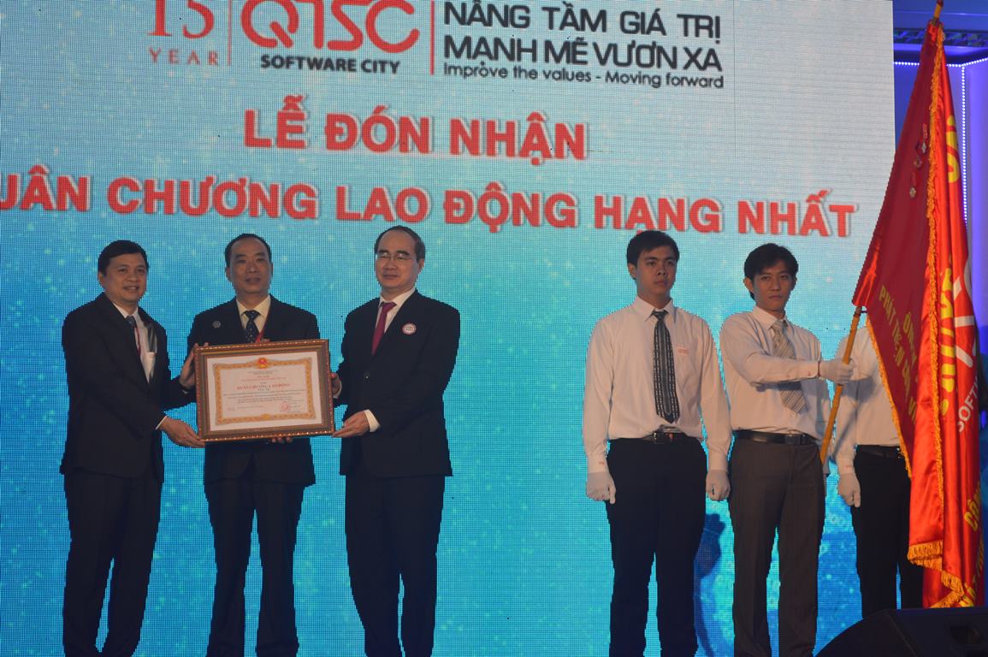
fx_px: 1974
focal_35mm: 72
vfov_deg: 18.9
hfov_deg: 28.1
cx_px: 494
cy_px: 328
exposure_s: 1/125
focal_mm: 48
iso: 400
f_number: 5.6
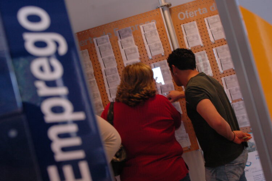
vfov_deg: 30.8
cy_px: 90
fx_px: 328
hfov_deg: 45.0
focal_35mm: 44
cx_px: 136
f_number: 5.6
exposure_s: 1/30
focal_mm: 29
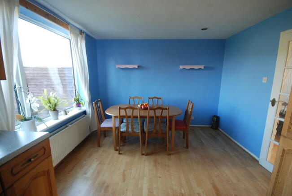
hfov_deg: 100.3
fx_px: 122
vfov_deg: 77.6
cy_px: 98
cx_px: 146
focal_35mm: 15
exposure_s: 1/6
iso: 200
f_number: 6.3
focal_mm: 10
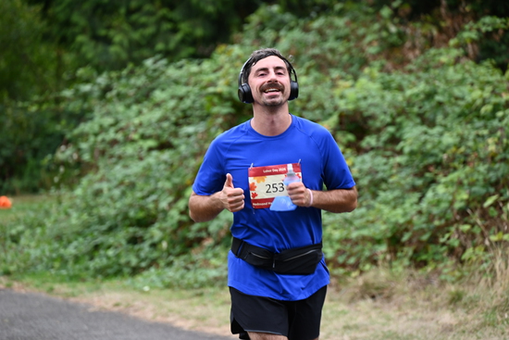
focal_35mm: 200
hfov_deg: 10.3
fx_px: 2828
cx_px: 254
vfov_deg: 6.9
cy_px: 170
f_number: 6.3
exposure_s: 1/250
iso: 400
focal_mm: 200
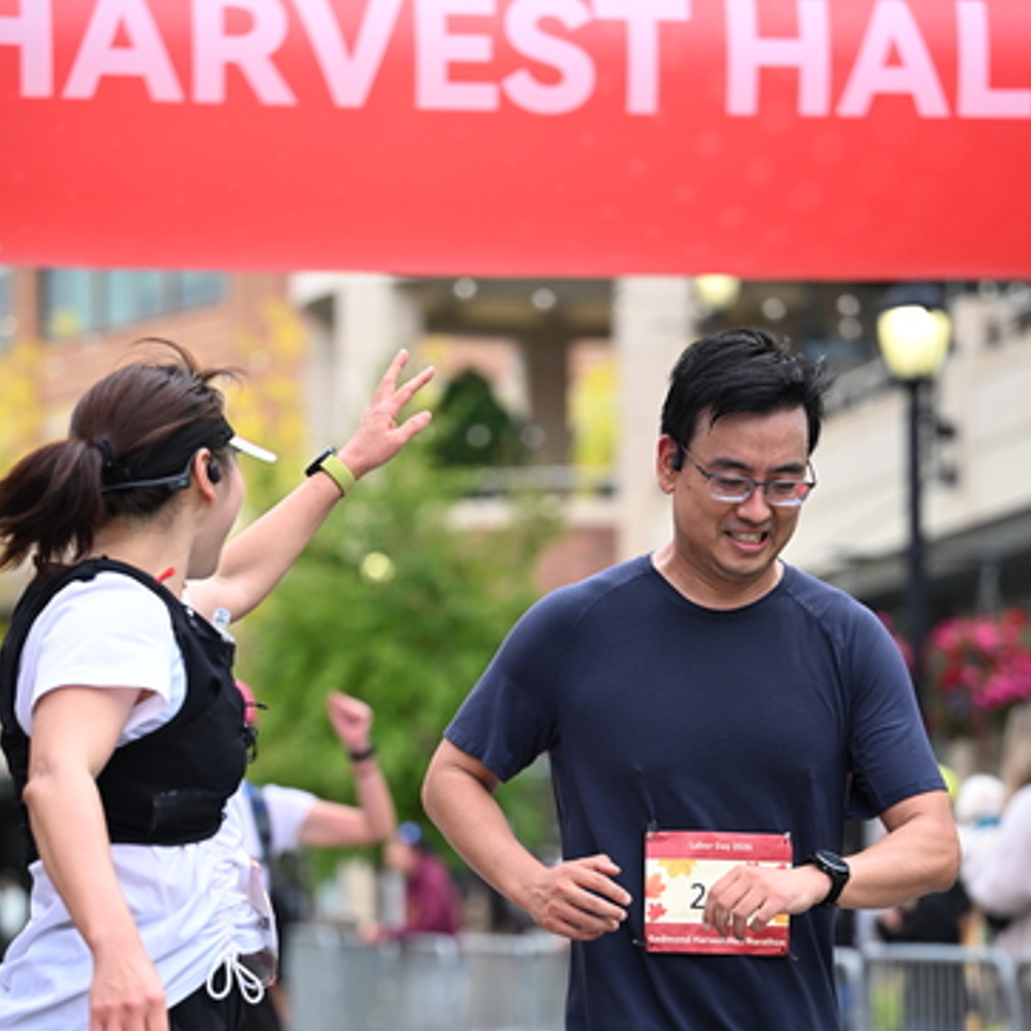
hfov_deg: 13.4
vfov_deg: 13.4
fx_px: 4381
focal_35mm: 130
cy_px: 719
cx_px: 516
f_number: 2.8
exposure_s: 1/2000
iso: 640
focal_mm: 101
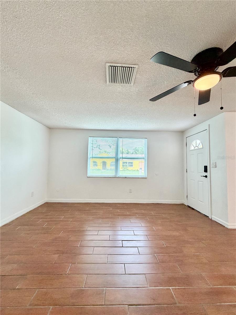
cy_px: 158
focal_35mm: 14
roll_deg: -0.1
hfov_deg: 85.7
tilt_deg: +3.7
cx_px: 118
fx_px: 127
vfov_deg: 102.1
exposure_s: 1/120
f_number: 2.2
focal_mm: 2.22
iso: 320
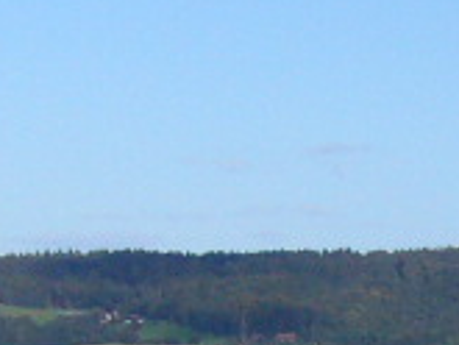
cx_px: 481
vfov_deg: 5.4
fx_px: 3609
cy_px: 454
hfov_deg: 7.2
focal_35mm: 272
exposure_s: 1/500
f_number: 5.6
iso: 80
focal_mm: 5.8
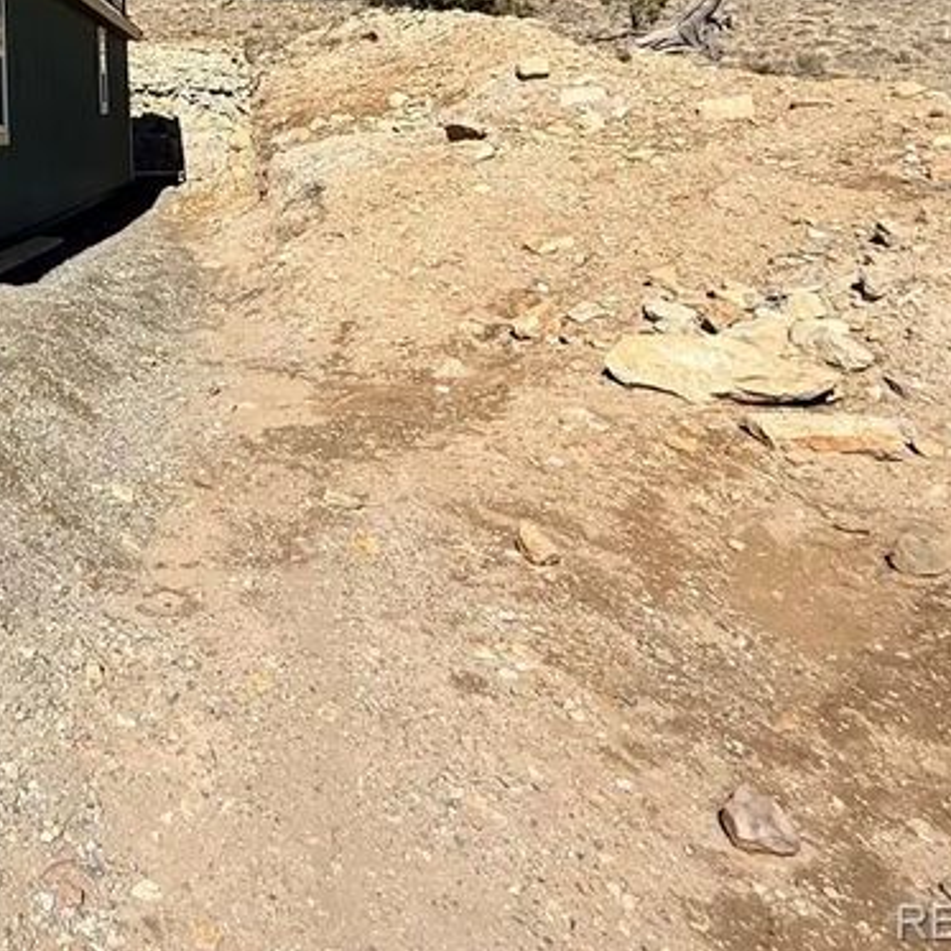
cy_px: -23
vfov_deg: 41.4
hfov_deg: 38.2
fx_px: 1057
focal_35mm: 34
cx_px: -145
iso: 50
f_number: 2.2
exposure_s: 1/2841
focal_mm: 2.22
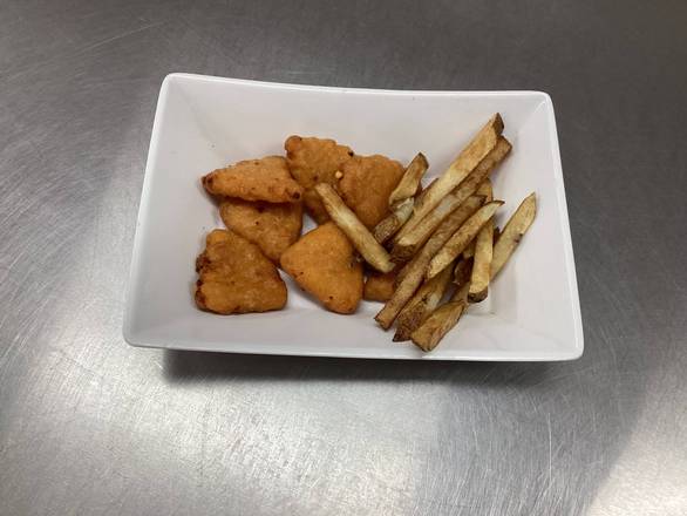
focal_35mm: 31
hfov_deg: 58.3
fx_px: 615
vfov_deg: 45.5
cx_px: 344
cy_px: 258
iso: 64
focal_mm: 3.3
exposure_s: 1/120
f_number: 2.4
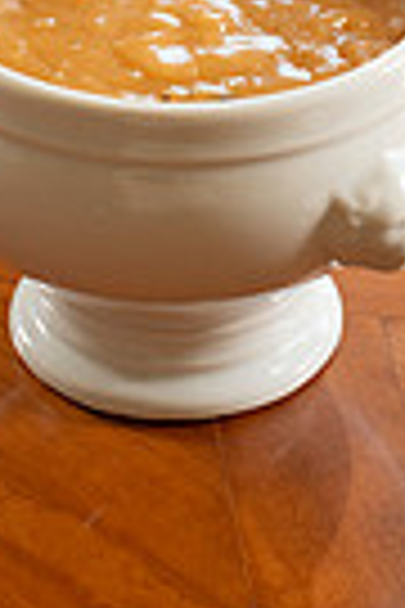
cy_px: -50
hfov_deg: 8.2
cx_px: 320
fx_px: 2818
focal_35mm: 167
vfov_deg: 12.1
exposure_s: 1/60
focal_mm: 50
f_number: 5.6
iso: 250
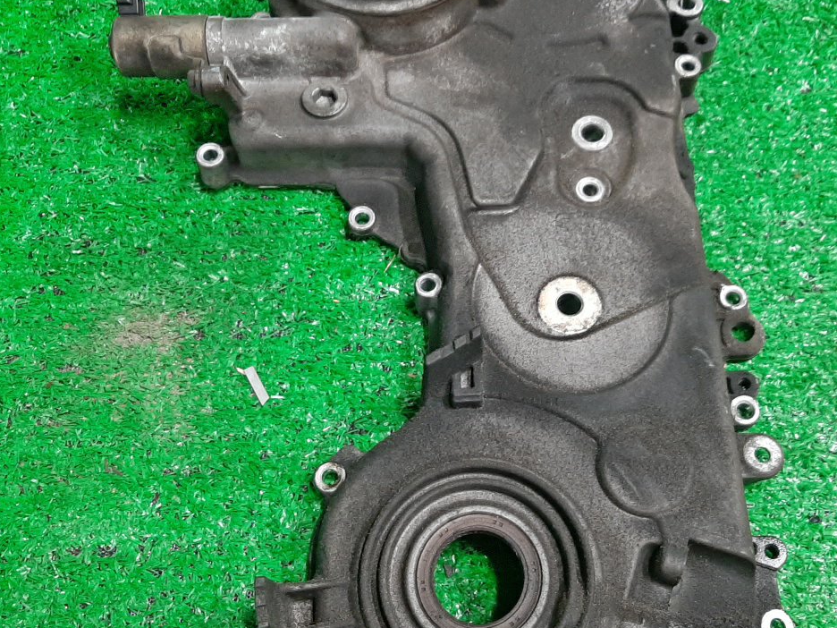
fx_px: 967
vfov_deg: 35.9
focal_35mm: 40
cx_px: 480
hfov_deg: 46.7
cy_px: 335
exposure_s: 1/33
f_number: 1.7
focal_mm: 3.93
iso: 199
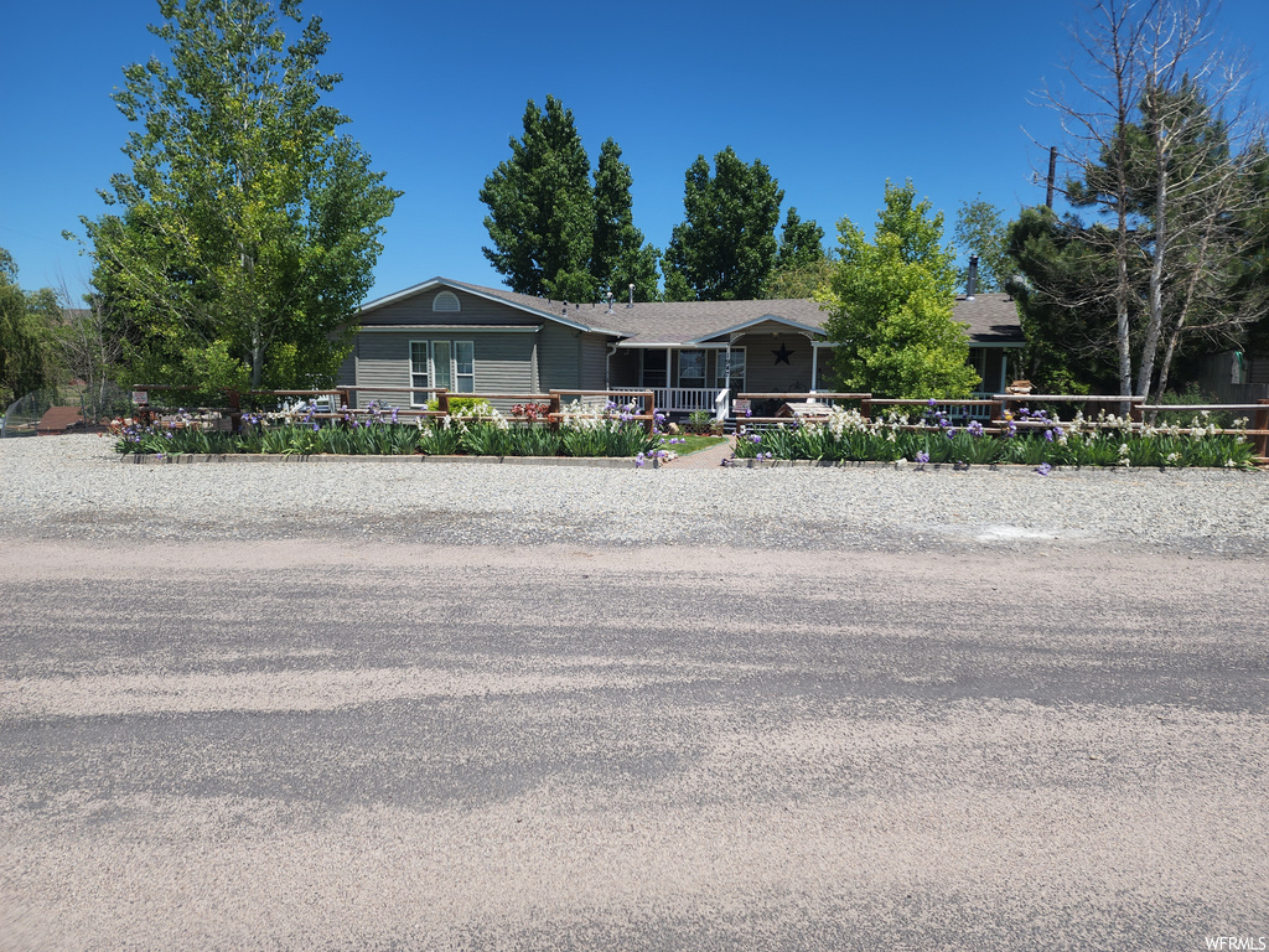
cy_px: 476
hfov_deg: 73.9
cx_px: 634
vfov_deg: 58.9
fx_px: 843
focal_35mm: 23
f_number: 1.8
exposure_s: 1/1117
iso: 12
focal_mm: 6.4
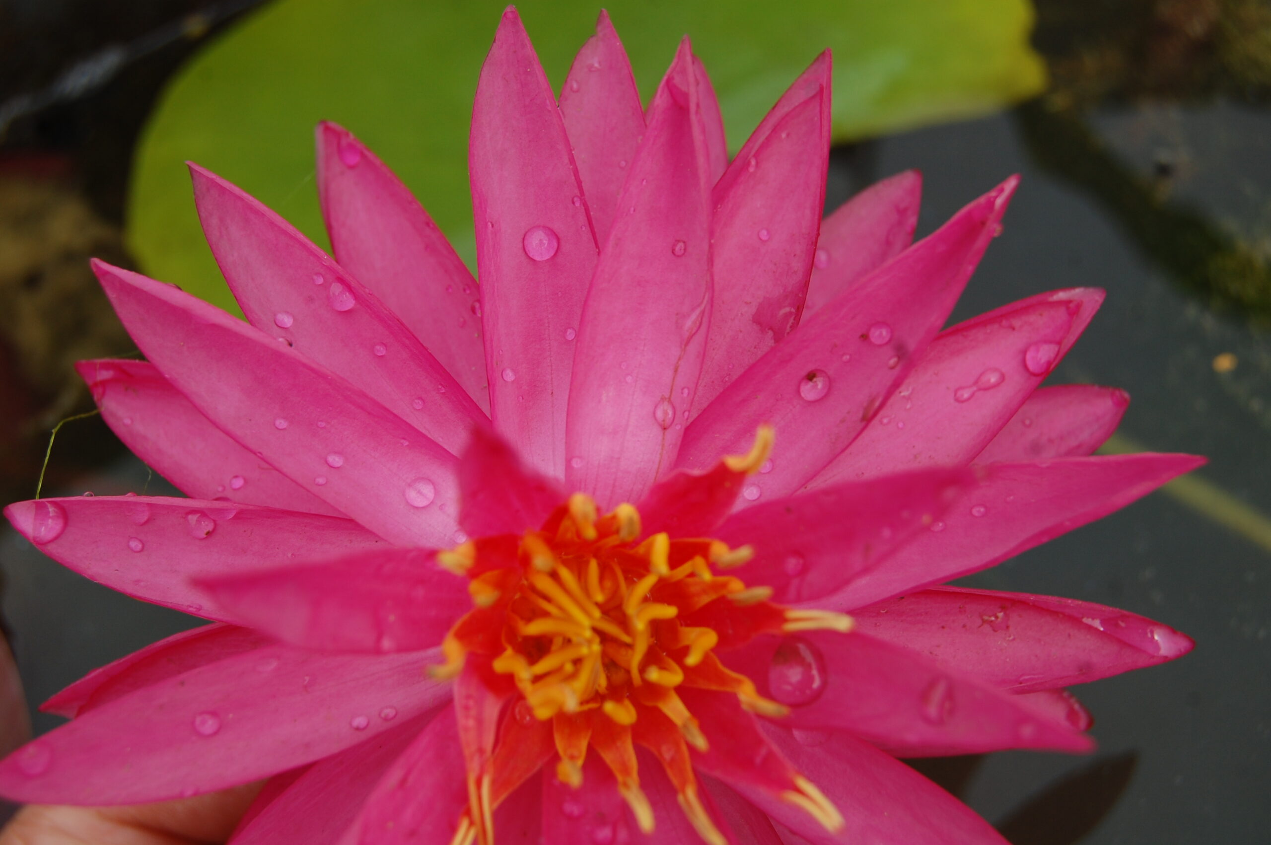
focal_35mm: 60
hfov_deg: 33.4
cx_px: 636
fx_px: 2116
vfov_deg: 22.6
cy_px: 422
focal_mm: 40
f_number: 7.1
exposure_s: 1/200
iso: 200
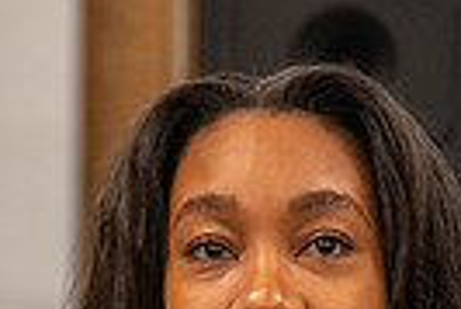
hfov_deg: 3.5
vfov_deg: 2.3
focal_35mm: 593
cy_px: 512
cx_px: 344
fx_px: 7602
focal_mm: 120
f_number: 4
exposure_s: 1/125
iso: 1600
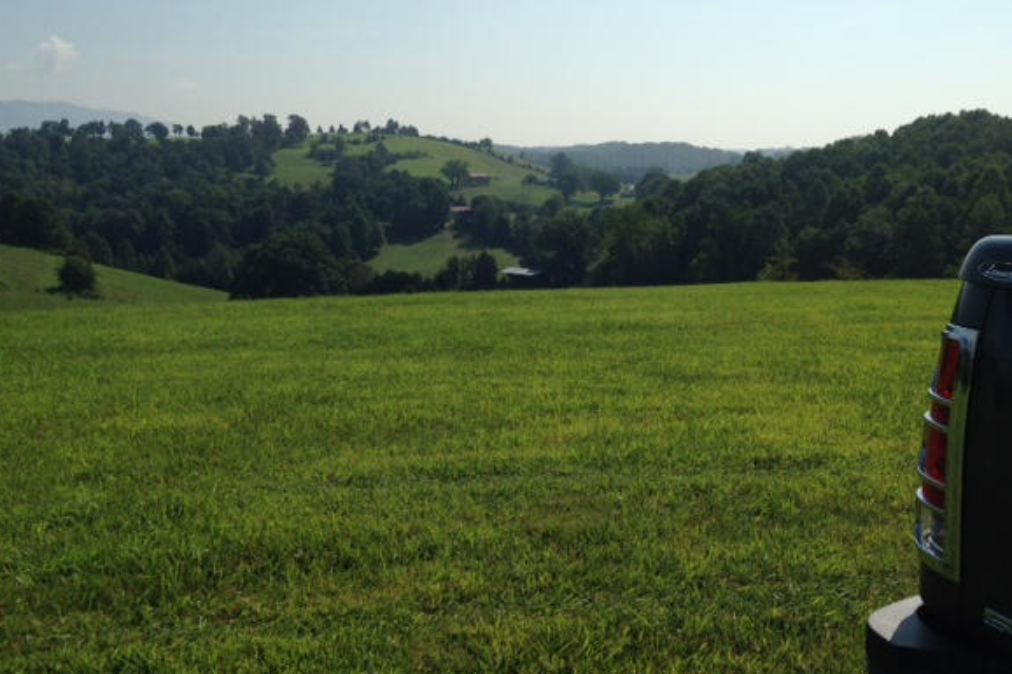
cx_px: 492
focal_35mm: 38
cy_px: 320
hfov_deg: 50.7
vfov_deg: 35.0
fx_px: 1068
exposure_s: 1/3623
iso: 50
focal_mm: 4.12
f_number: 2.4
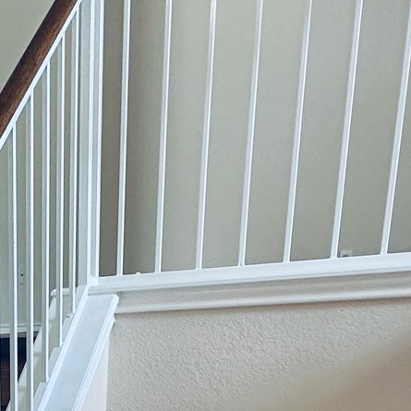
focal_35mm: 57
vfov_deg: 25.4
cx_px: -94
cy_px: 551
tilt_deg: -16.0
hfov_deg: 26.4
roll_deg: +3.0
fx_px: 766
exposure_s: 1/60
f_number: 2.2
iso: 160
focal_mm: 2.22
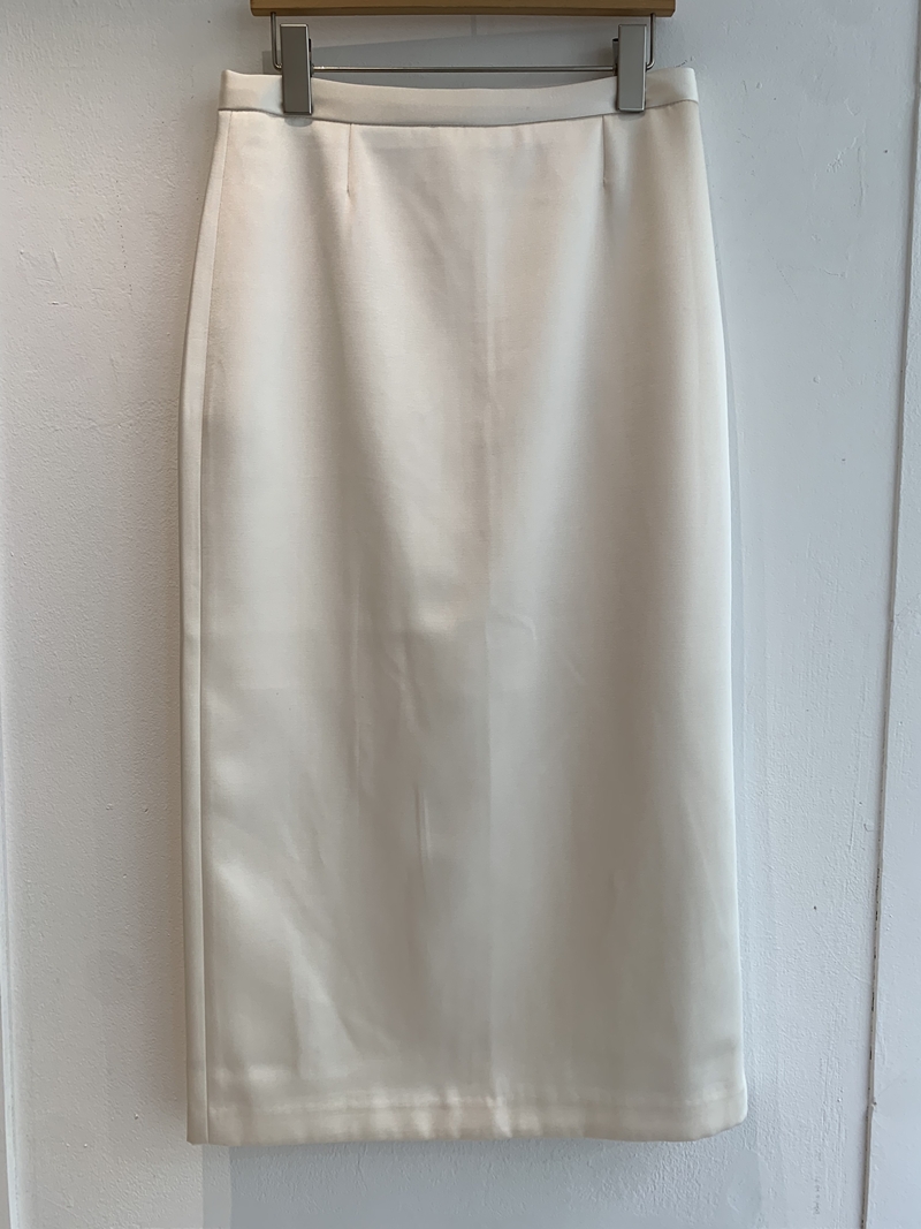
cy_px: 614
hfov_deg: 53.1
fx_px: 923
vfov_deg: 67.3
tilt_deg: -4.7
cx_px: 460
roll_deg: -0.7
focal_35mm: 26
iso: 32
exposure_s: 1/120
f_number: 1.8
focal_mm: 4.25
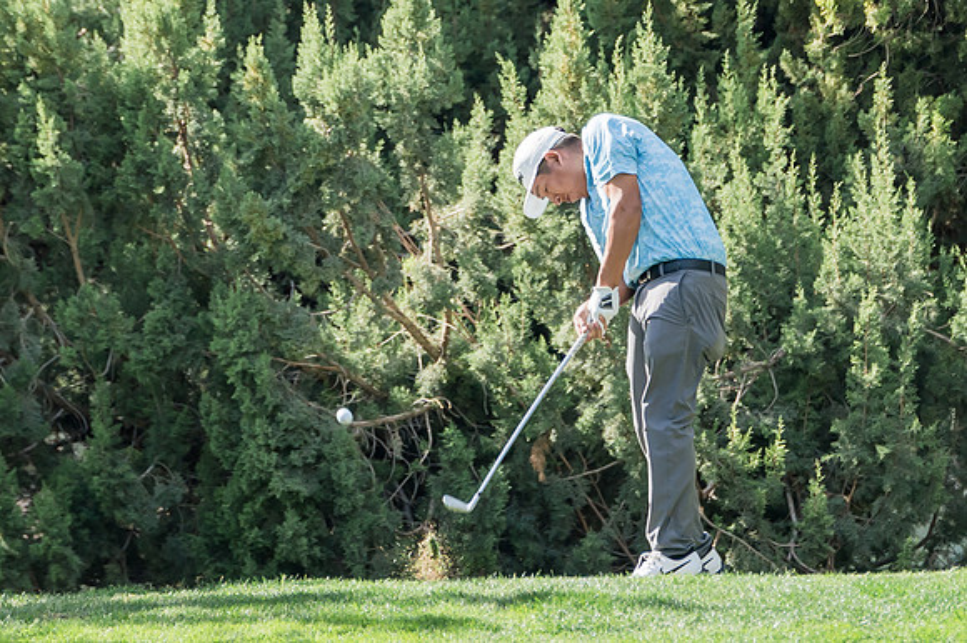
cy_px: -334
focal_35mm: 480
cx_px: 342
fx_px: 12884
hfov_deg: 4.3
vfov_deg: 2.9
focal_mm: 158
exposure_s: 1/1600
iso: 250
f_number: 2.8
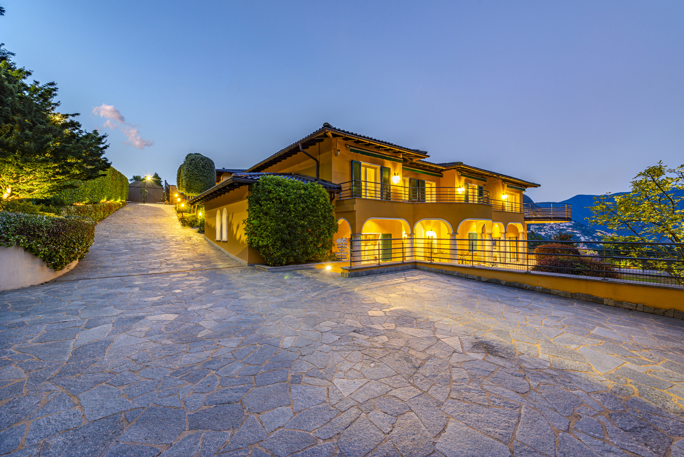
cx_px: 342
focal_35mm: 14
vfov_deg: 81.3
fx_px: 266
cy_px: 228
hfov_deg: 104.2
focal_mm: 14
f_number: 9
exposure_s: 10
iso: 100
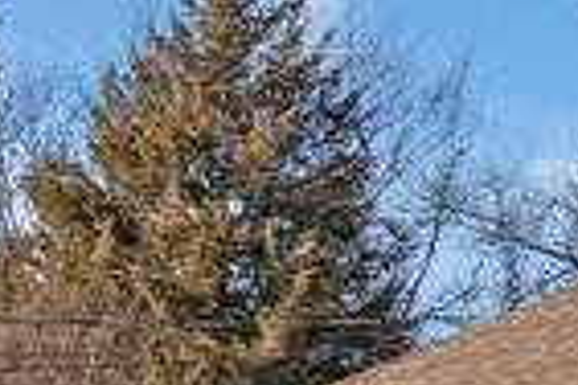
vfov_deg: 5.2
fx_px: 4078
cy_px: 969
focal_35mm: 254
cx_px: 1525
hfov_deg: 7.4
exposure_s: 1/500
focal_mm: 35
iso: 200
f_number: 8
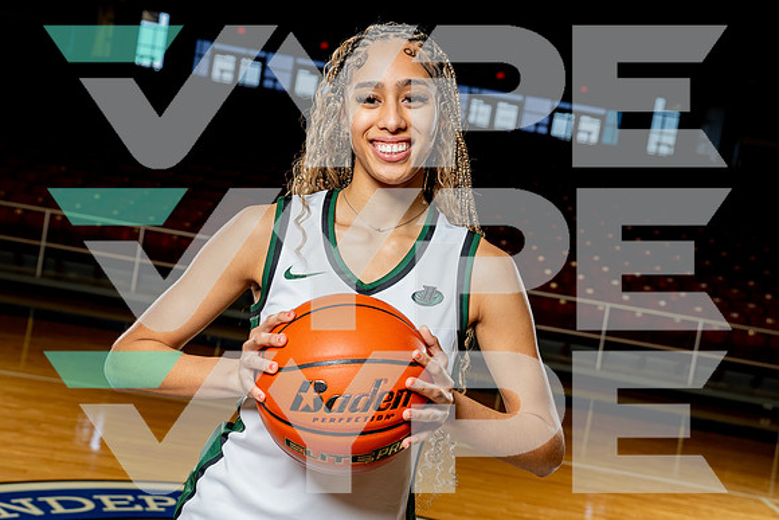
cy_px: 260
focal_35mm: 48
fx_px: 1039
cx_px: 390
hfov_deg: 41.1
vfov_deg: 28.1
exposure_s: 1/250
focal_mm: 48
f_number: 5.6
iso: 640
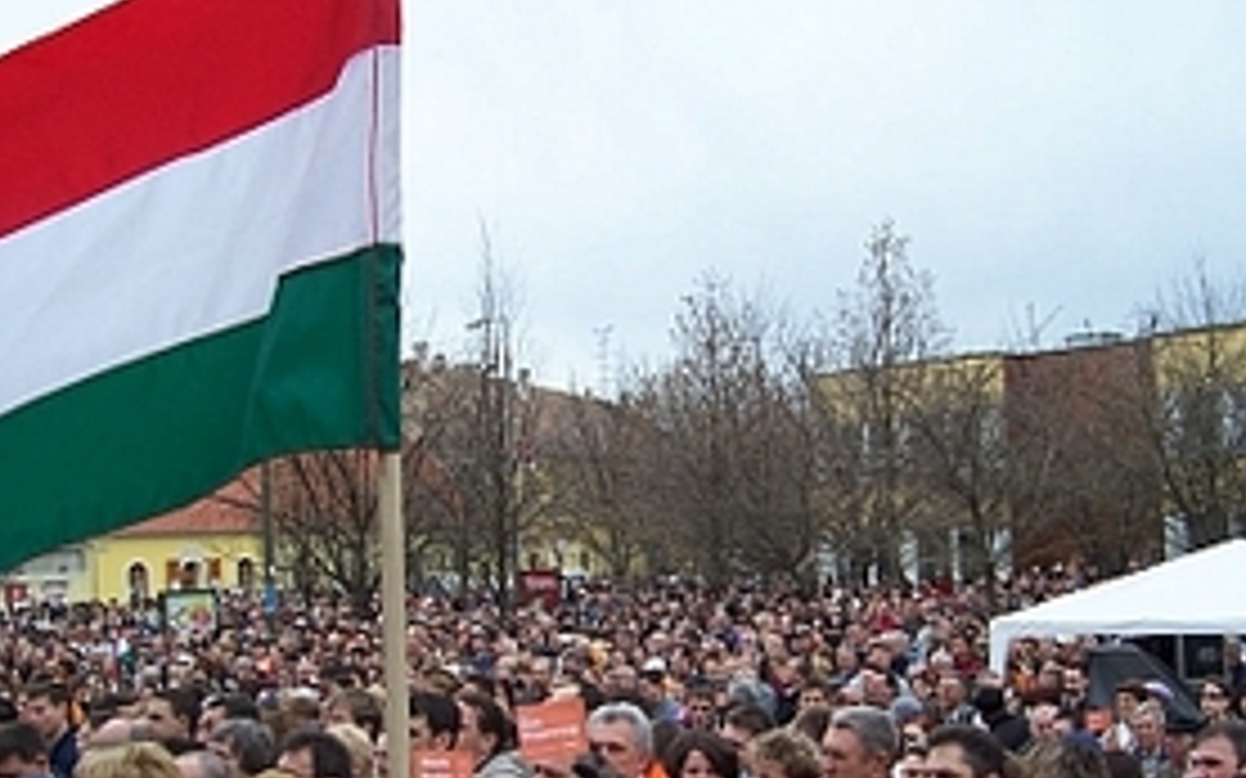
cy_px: 580
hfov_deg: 38.8
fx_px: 1765
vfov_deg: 24.6
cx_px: 733
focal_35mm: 52
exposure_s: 1/125
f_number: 5.6
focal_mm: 5.6
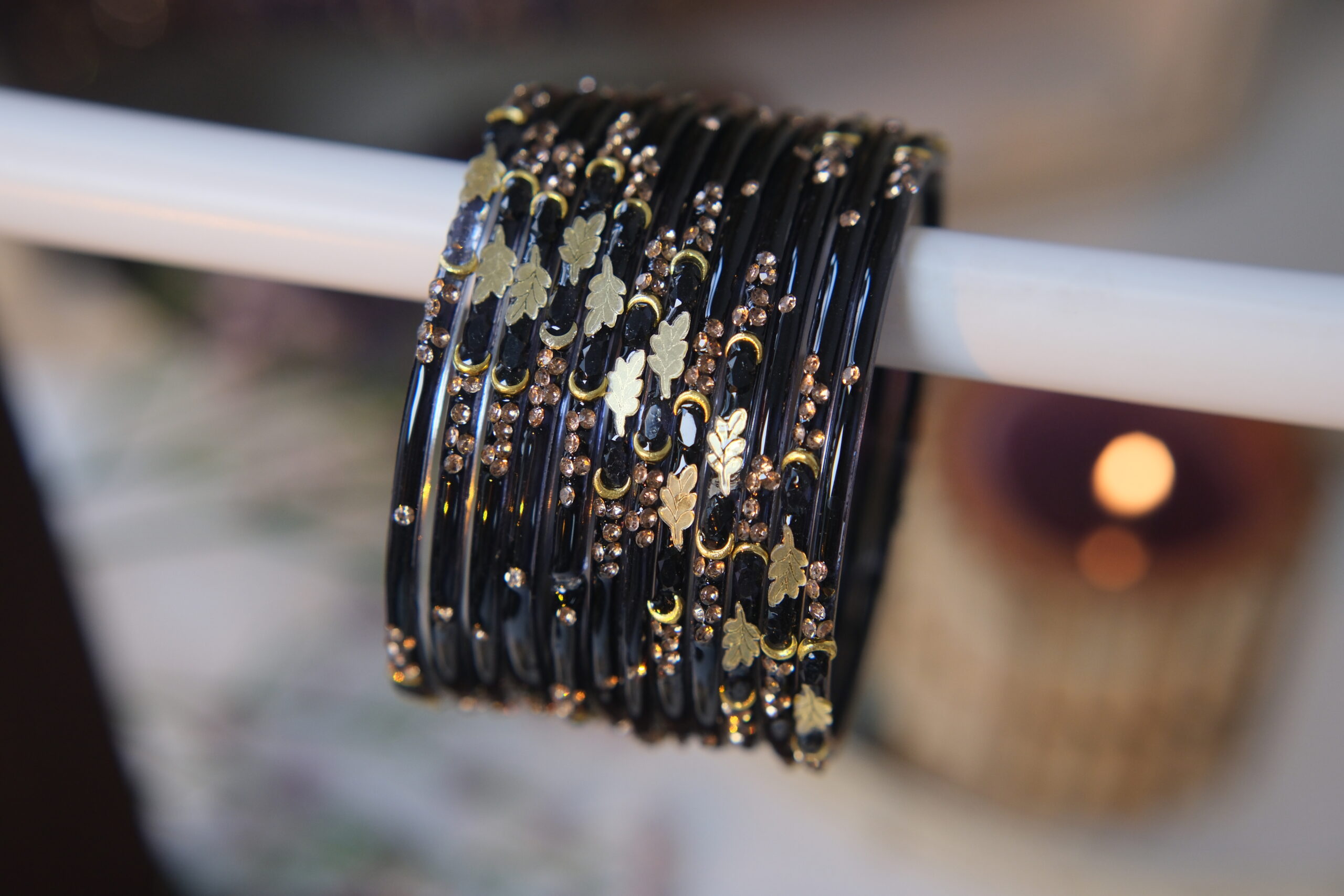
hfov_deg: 39.6
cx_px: 672
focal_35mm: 50
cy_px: 448
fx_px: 1867
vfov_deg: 27.0
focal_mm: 33
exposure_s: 1/125
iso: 640
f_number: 3.2
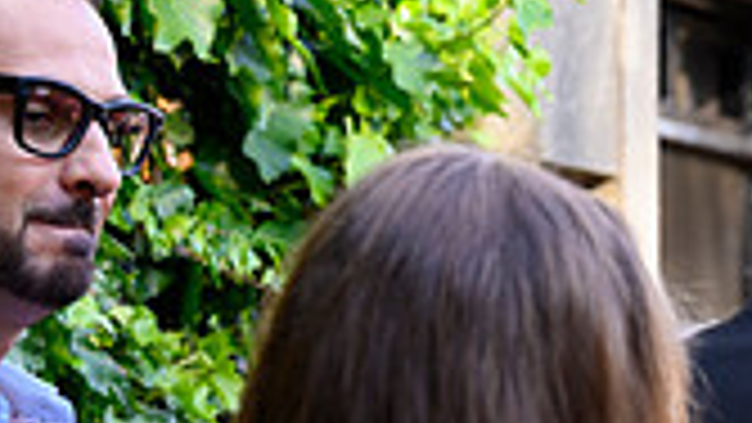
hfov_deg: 8.3
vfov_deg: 4.7
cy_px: 554
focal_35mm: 259
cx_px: 851
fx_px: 5165
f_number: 4
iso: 220
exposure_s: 1/250
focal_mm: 70
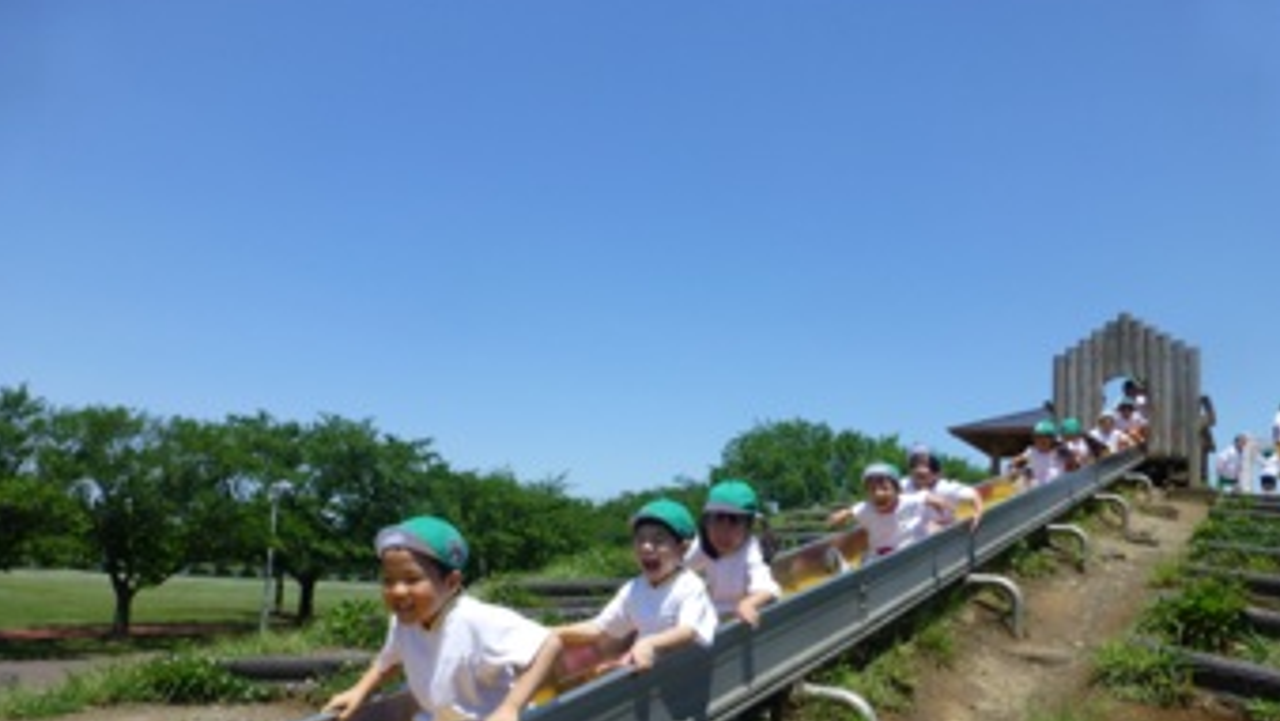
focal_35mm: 27
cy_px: 468
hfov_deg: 69.8
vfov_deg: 42.5
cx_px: 646
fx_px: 917
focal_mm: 4.3
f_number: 4
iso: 100
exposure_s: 1/800
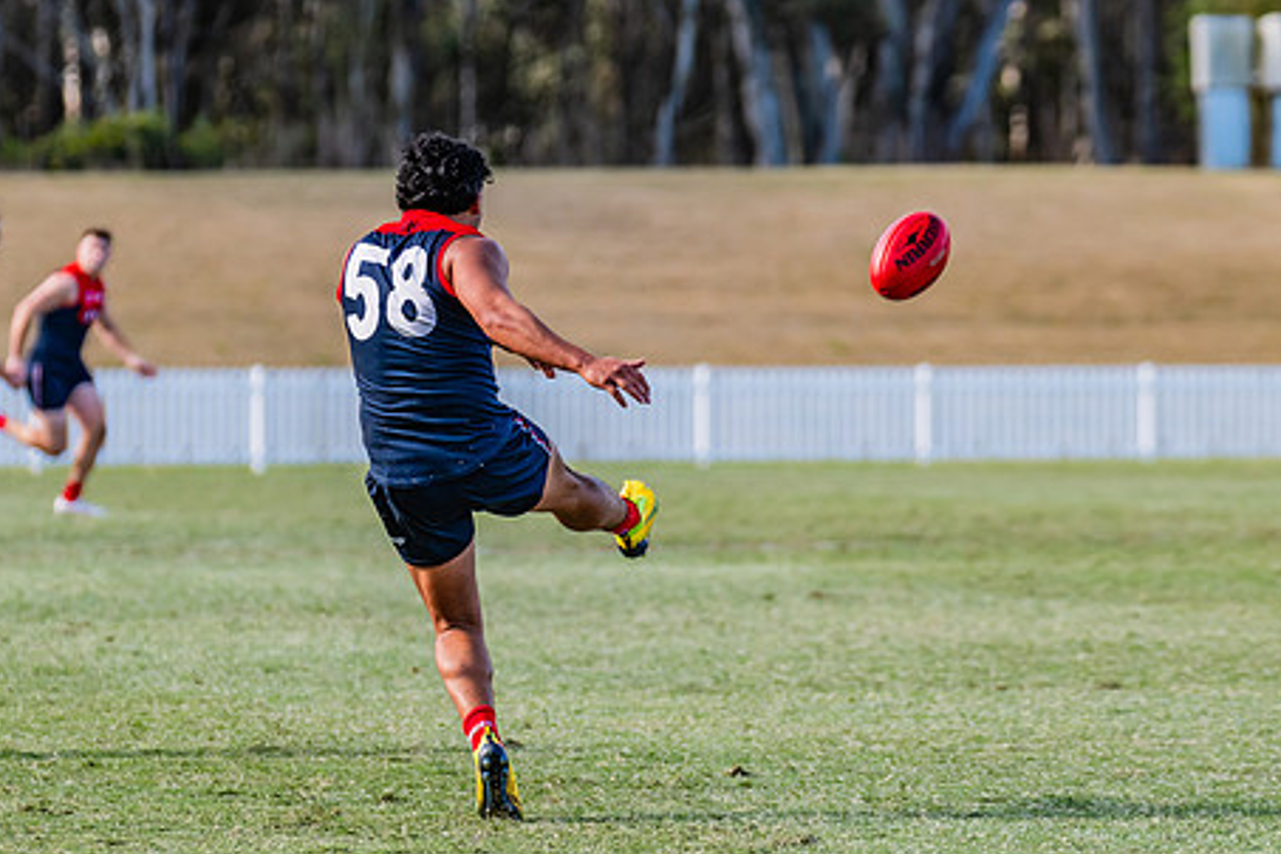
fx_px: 12916
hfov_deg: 5.7
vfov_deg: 3.8
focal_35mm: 363
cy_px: 460
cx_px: 529
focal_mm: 240
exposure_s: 1/1600
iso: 800
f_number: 4.5
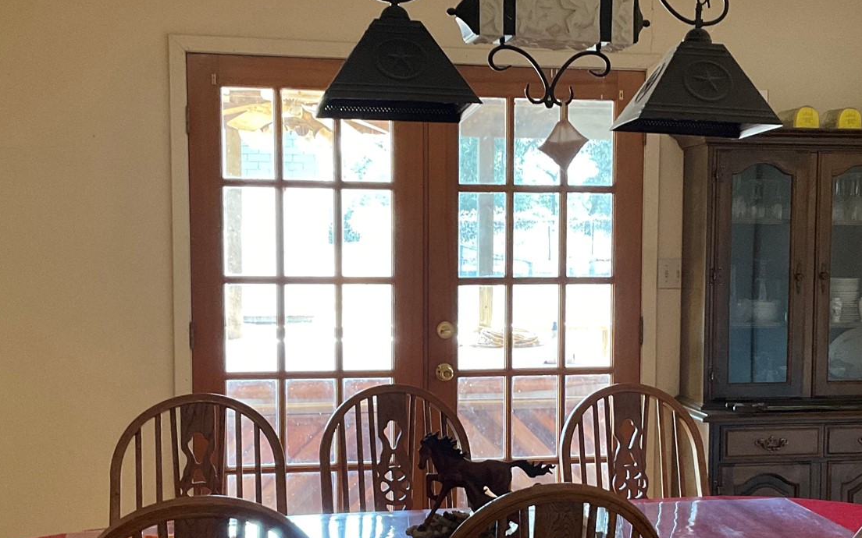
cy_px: 345
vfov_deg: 22.7
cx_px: 544
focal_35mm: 57
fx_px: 1339
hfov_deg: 35.5
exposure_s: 1/60
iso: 200
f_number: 1.8
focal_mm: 3
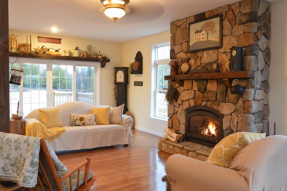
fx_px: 239
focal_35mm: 30
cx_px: 144
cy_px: 96
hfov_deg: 62.0
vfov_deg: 43.5
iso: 200
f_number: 7.1
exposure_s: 1
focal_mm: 20
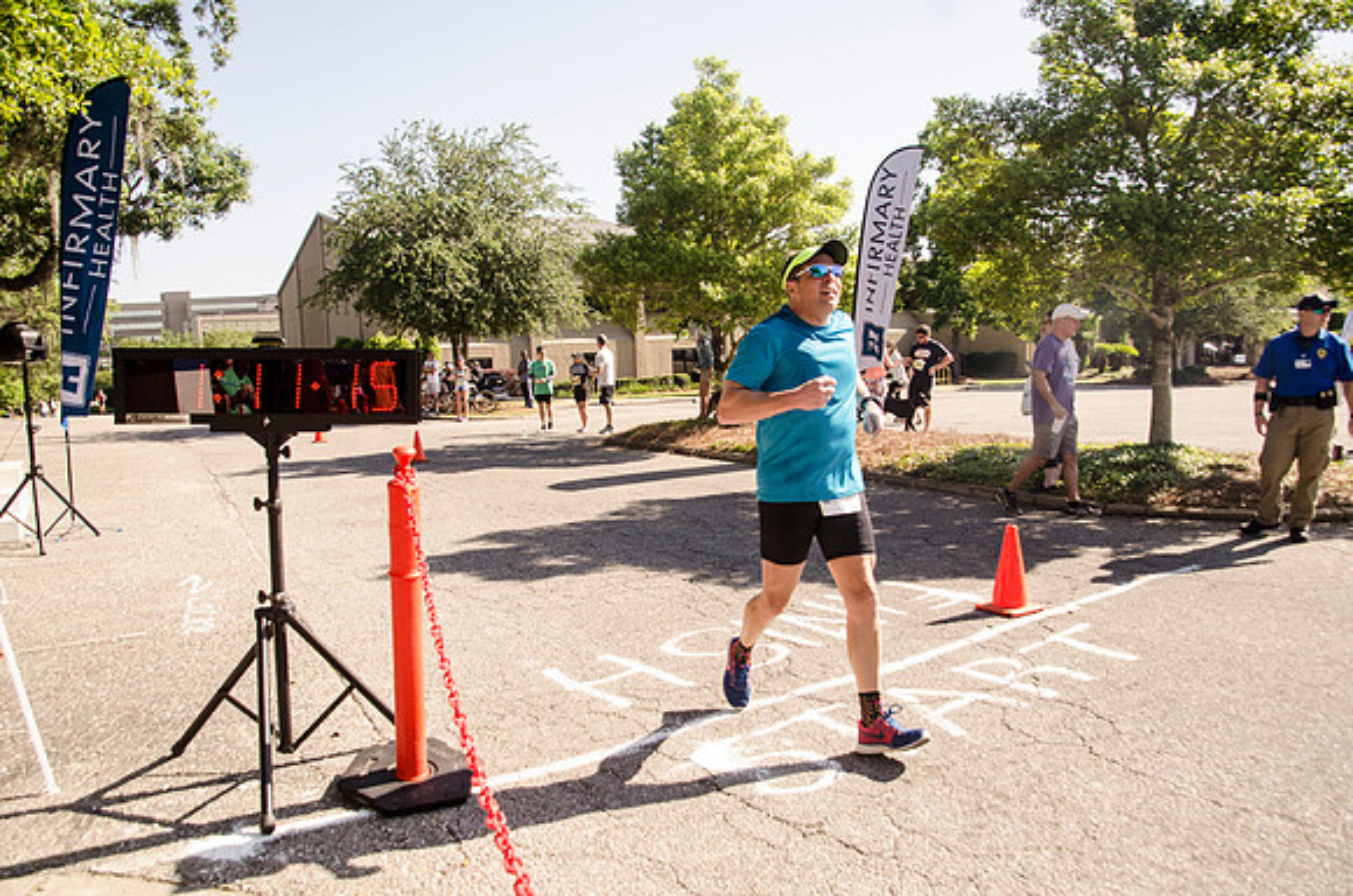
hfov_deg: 73.9
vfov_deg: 52.9
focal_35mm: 24
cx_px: 676
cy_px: 448
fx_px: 900
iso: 640
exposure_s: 1/1600
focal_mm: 16
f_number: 5
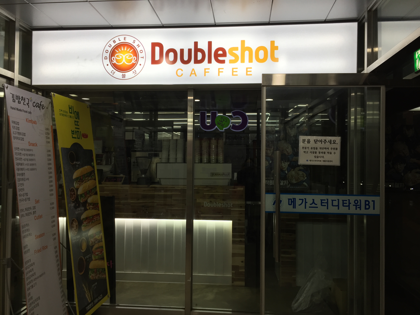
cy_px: 158
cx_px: 210
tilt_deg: +0.7
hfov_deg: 61.7
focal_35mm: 29
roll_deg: -0.6
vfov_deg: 48.2
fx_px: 352
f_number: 2.2
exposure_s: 1/60
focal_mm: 4.15
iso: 40
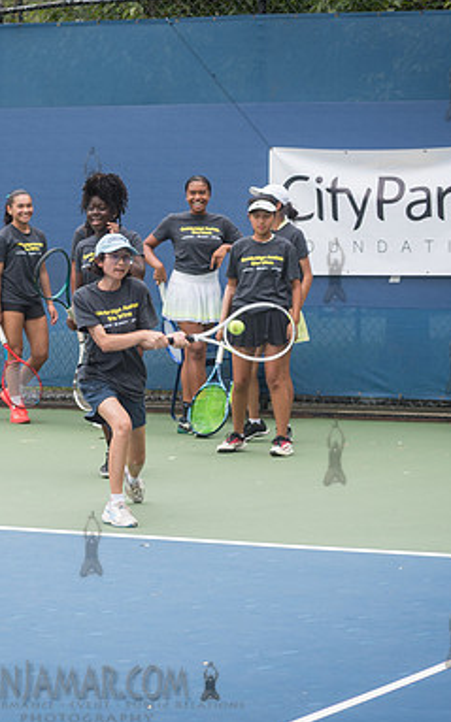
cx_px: 91
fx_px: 2796
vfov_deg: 14.7
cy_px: 361
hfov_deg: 9.2
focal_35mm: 142
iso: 200
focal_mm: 92
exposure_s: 1/250
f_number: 4.5
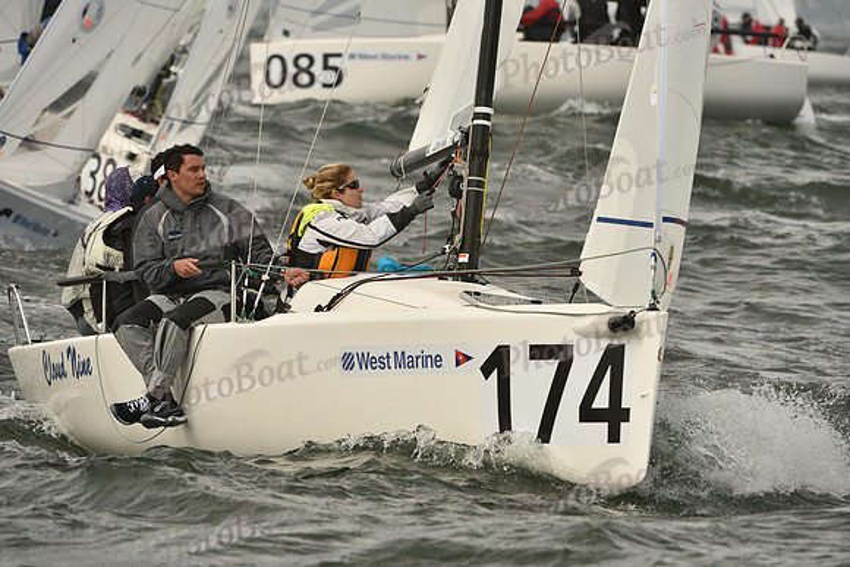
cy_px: 284
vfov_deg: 4.2
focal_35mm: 330
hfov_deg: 6.2
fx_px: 7793
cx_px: 425
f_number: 8
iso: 320
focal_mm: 330
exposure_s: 1/1250
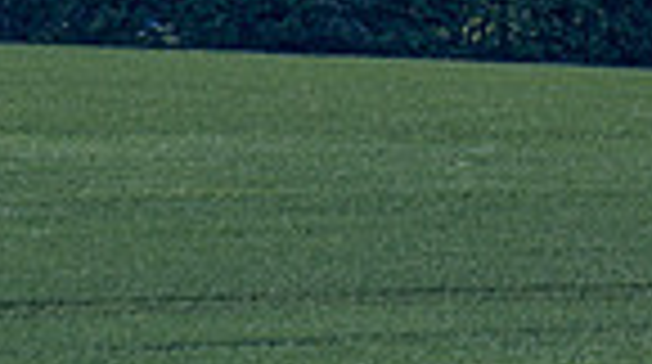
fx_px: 30515
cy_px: 1174
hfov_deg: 1.2
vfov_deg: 0.7
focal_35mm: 1768
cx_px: -428
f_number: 2.8
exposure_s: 1/2000
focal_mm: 200
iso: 100
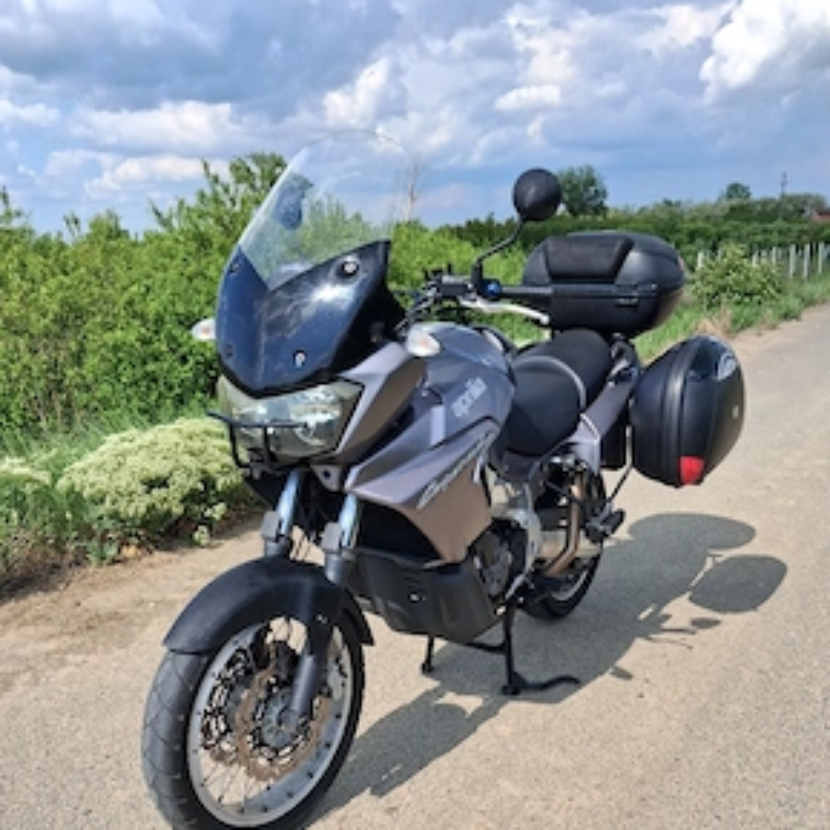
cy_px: 554
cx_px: 408
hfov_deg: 49.7
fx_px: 895
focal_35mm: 33
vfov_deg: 48.9
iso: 25
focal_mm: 4
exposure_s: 1/435
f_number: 1.8
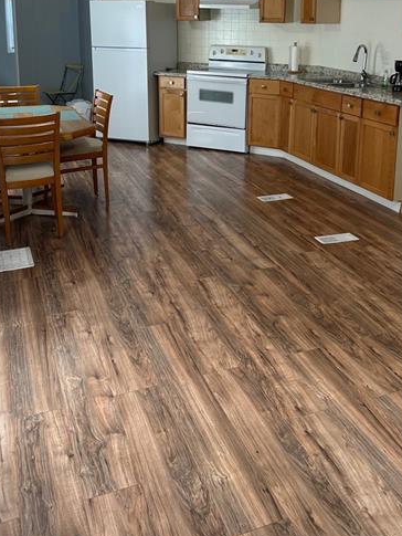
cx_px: 235
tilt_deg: -10.8
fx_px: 588
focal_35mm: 38
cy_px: 127
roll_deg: -1.1
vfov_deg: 47.0
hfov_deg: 37.6
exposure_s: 1/60
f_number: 1.78
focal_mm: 6.86
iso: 125
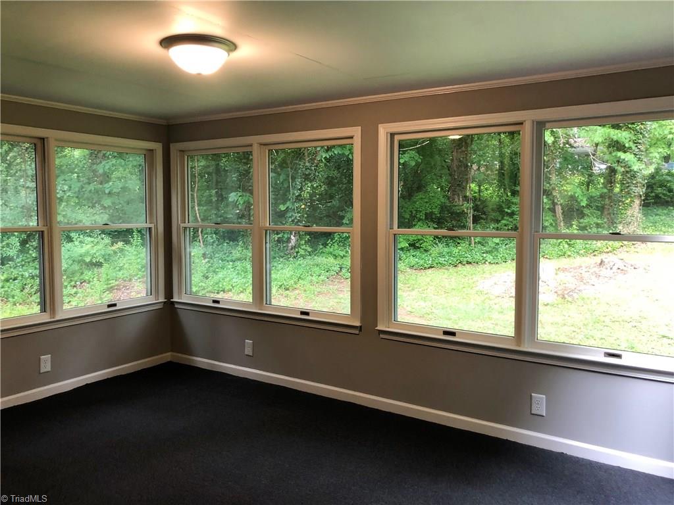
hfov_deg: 63.4
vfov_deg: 49.7
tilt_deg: -2.6
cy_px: 252
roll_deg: +0.7
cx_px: 337
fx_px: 545
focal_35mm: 28
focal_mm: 4
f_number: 1.8
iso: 40
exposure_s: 1/20
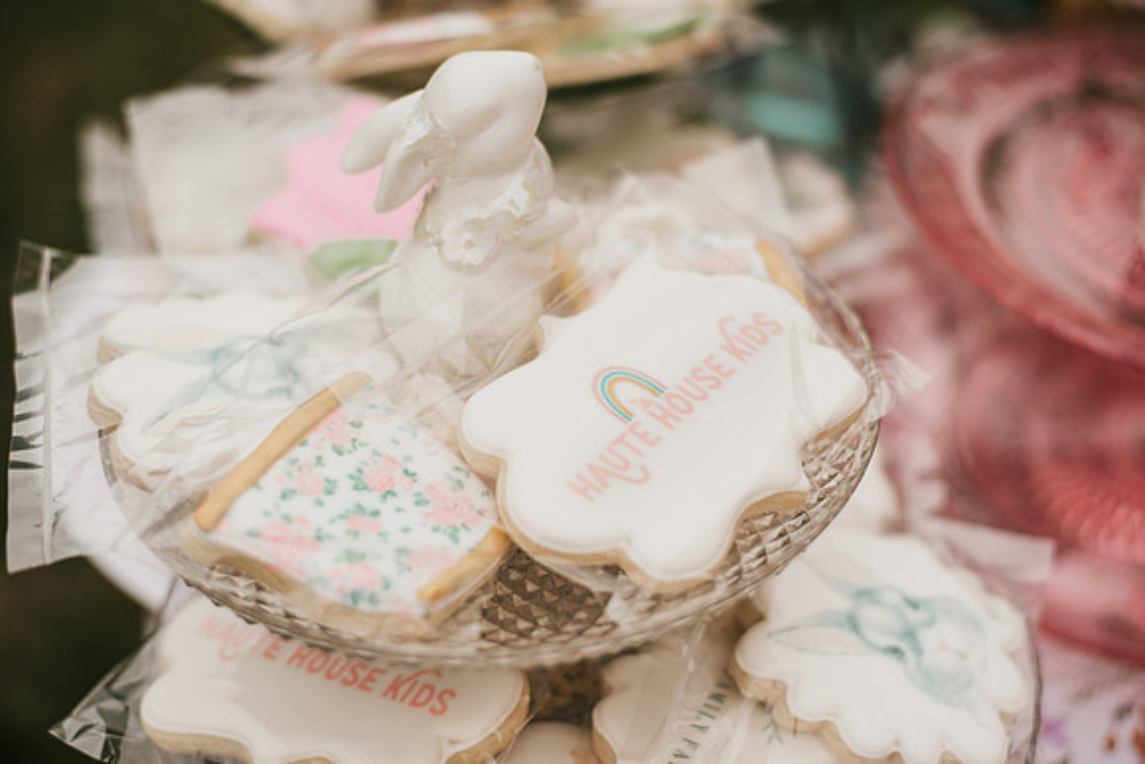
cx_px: 572
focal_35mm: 50
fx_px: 1591
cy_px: 382
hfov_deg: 39.6
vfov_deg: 27.0
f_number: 2.2
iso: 100
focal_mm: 50
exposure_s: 1/1000
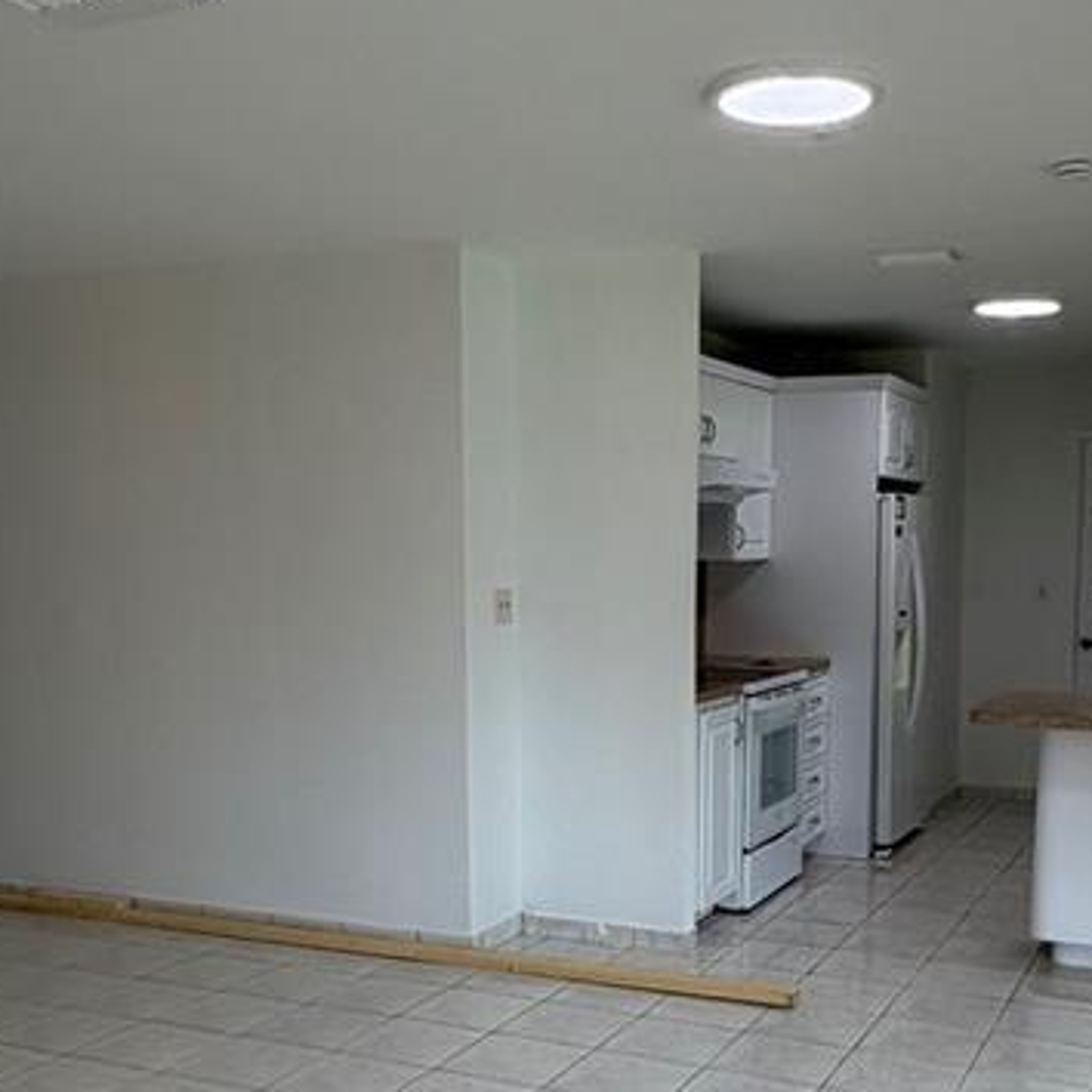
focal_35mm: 42
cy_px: 750
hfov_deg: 39.9
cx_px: 626
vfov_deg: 39.4
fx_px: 1499
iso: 100
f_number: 2.2
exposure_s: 1/120
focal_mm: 2.22
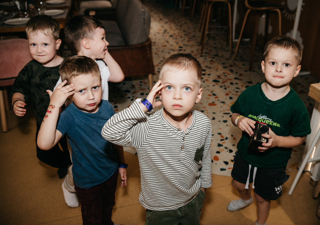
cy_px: 109
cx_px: 174
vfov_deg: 40.0
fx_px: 309
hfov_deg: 54.6
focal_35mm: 34
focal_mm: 32
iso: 500
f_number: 4
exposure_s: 1/160
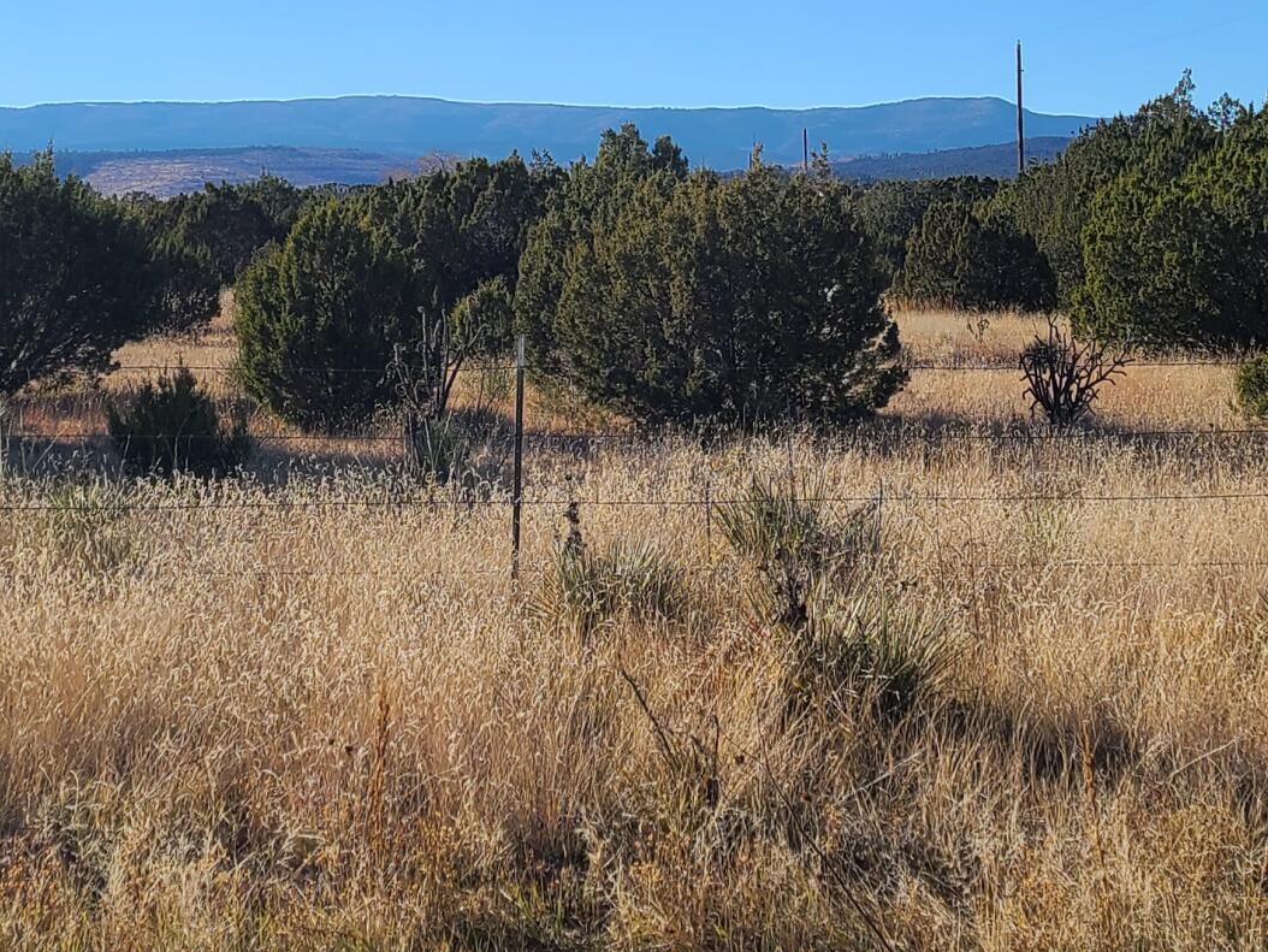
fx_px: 2711
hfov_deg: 26.2
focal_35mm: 74
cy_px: 28
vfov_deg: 19.4
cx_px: 841
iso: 40
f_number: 1.8
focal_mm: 5.4
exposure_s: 1/2391
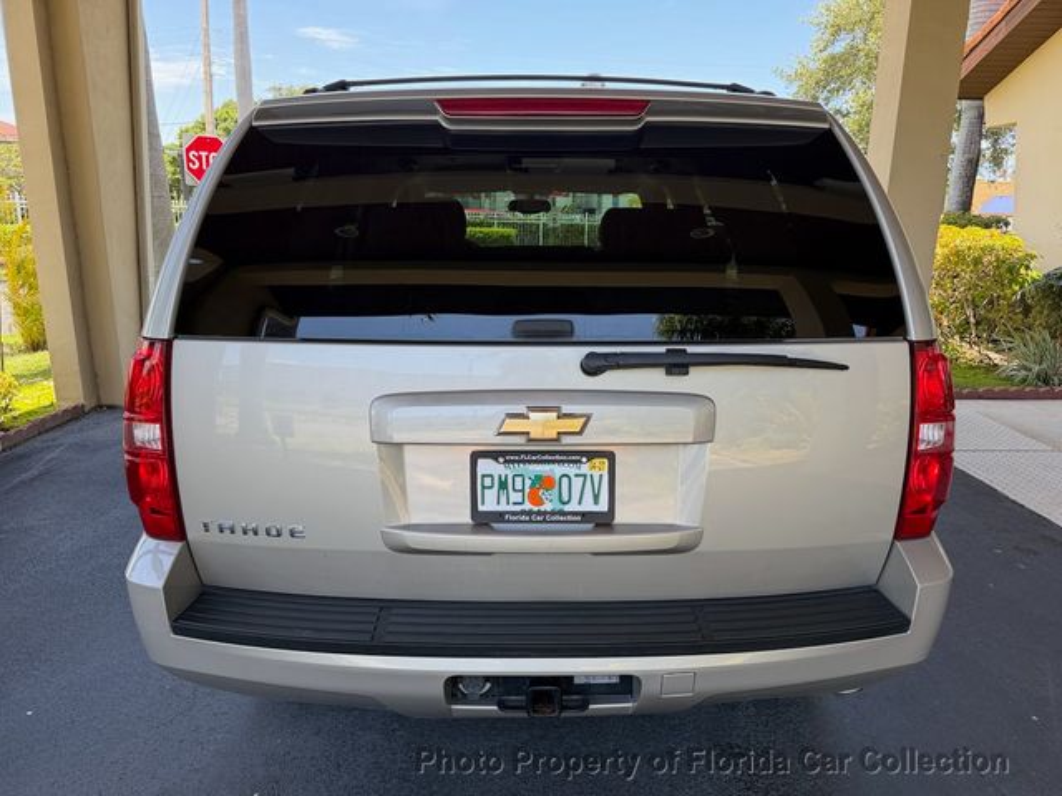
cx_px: 531
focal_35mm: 24
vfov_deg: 56.8
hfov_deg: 71.6
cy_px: 398
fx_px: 736
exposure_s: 1/376
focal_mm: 6.76
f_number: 1.78
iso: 80
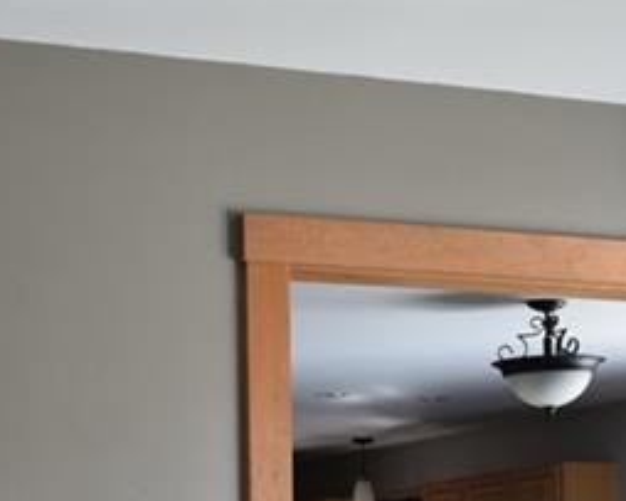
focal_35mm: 102
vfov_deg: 14.1
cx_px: 207
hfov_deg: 18.8
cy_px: 750
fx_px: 1889
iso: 450
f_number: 4
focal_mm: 18
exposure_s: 1/60
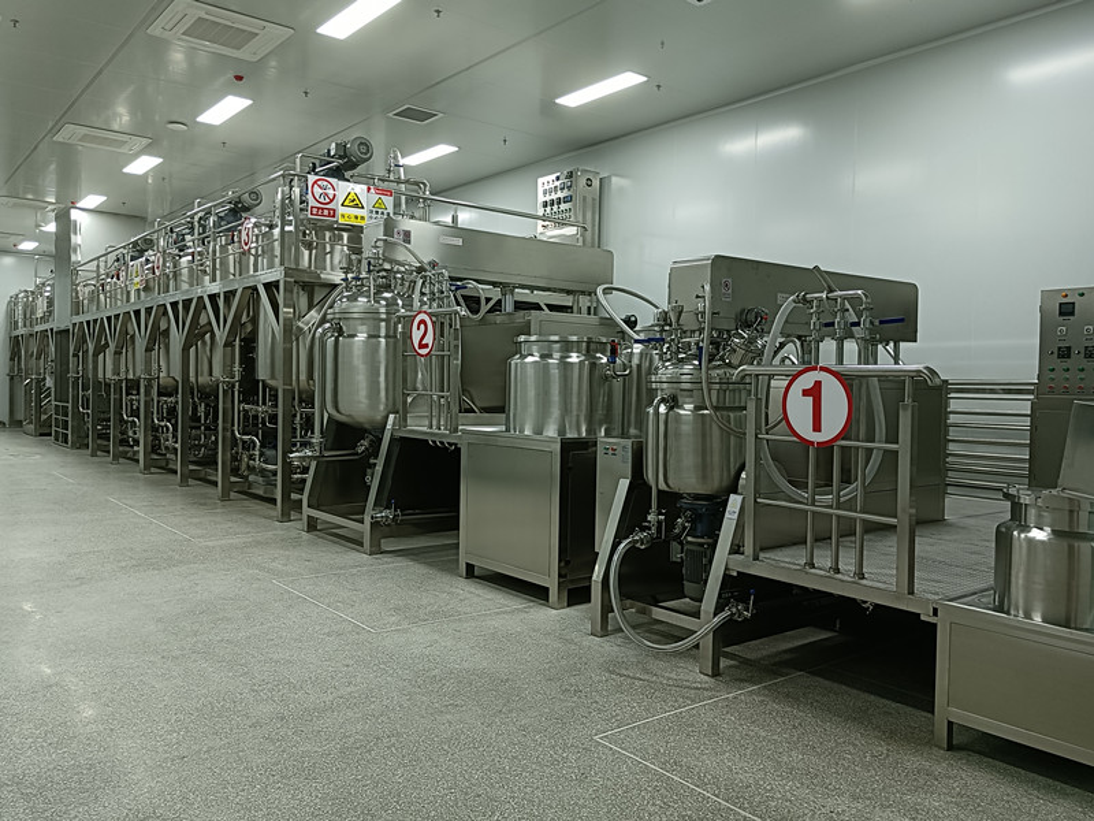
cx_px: 547
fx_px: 853
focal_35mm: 27
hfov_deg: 65.3
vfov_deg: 51.4
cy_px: 410
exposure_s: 1/50
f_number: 1.9
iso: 852
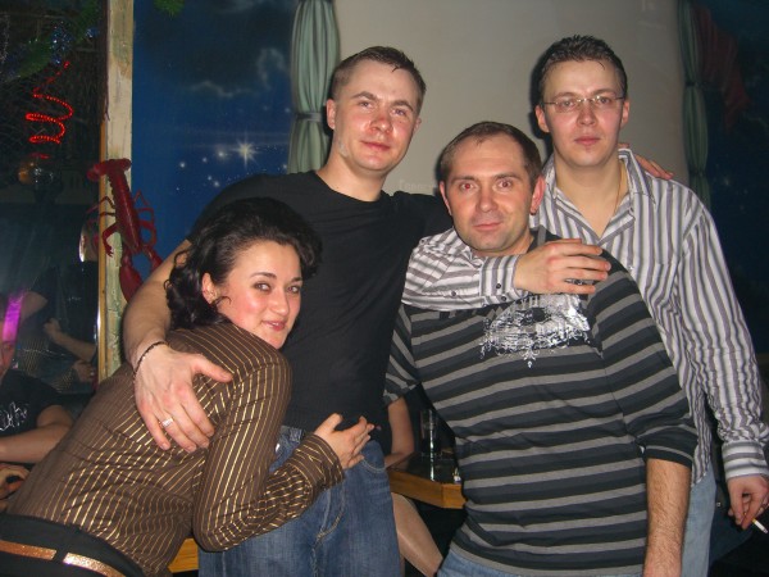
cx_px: 384
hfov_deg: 49.0
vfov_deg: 37.7
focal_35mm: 38
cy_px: 288
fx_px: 844
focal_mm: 7.9
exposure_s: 1/60
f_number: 2.8
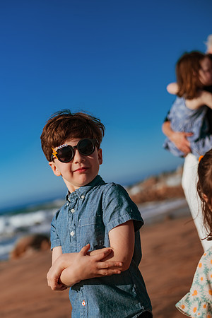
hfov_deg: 23.4
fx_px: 512
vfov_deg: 34.5
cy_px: 159
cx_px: 106
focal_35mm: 58
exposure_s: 1/8000
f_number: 3.2
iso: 50
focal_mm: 58
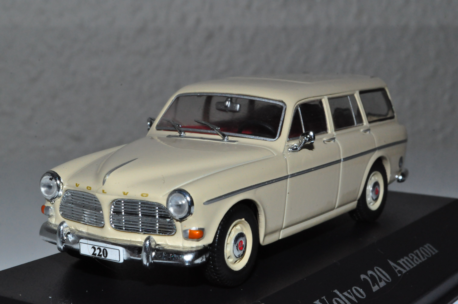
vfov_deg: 18.1
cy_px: 152
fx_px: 953
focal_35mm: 75
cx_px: 229
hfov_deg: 27.0
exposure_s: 1/60
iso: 1600
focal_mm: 50
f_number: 32
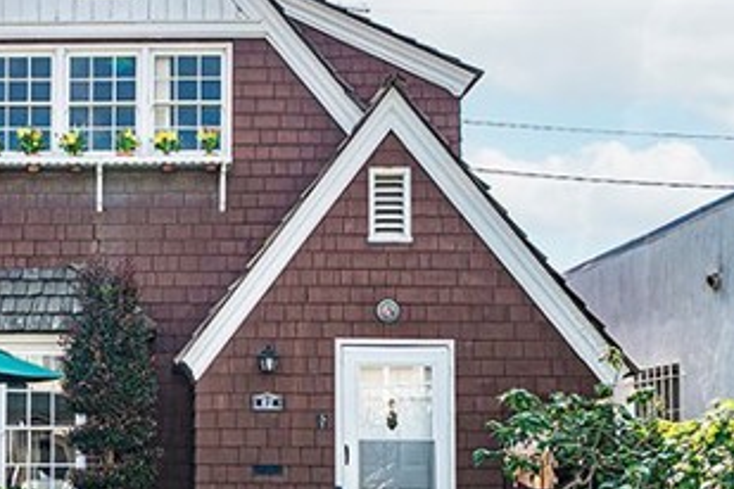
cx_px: 88
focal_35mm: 53
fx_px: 1081
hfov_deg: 35.5
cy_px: 401
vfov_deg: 25.0
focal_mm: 16
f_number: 5
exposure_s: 1/500
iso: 125
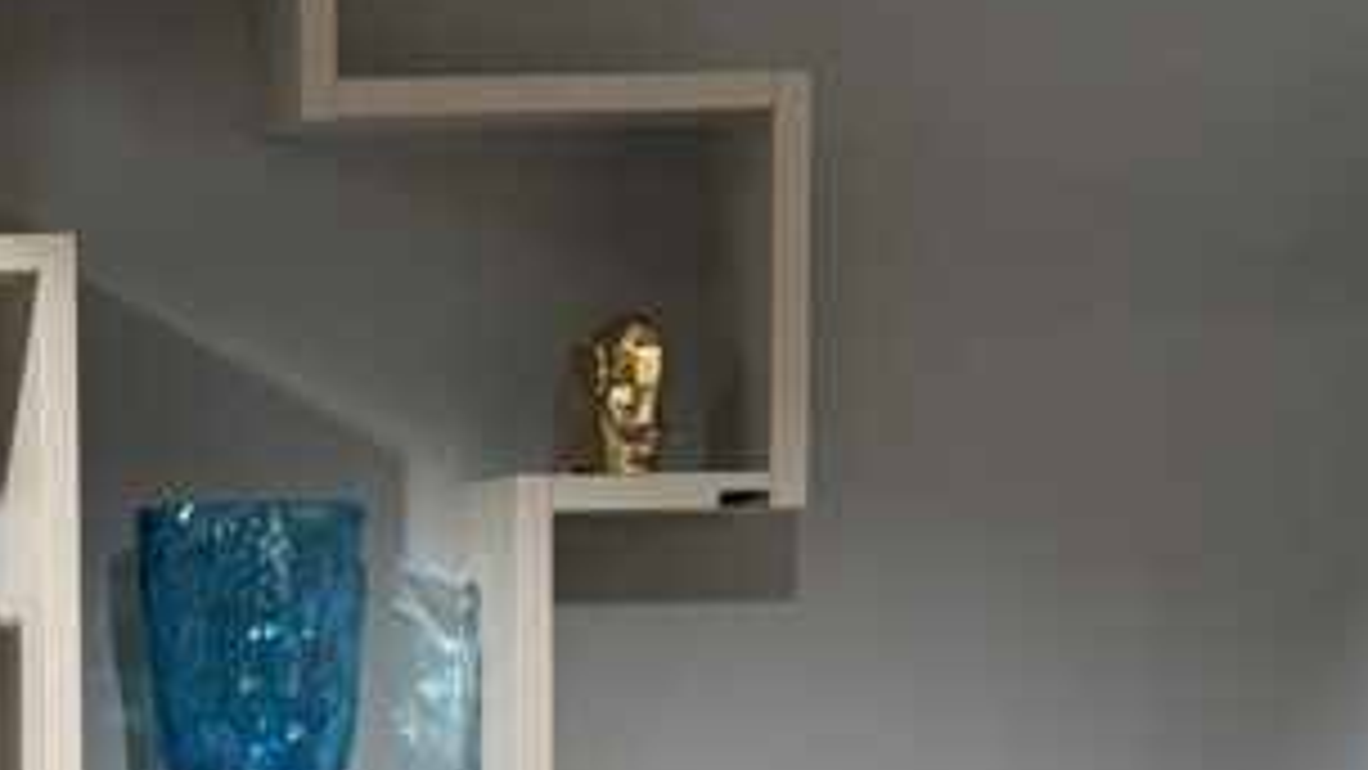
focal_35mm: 201
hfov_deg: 10.2
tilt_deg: -3.0
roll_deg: +0.8
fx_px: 7291
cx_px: -918
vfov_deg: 6.0
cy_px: 982
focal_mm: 6.76
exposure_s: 1/100
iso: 64
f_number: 1.78
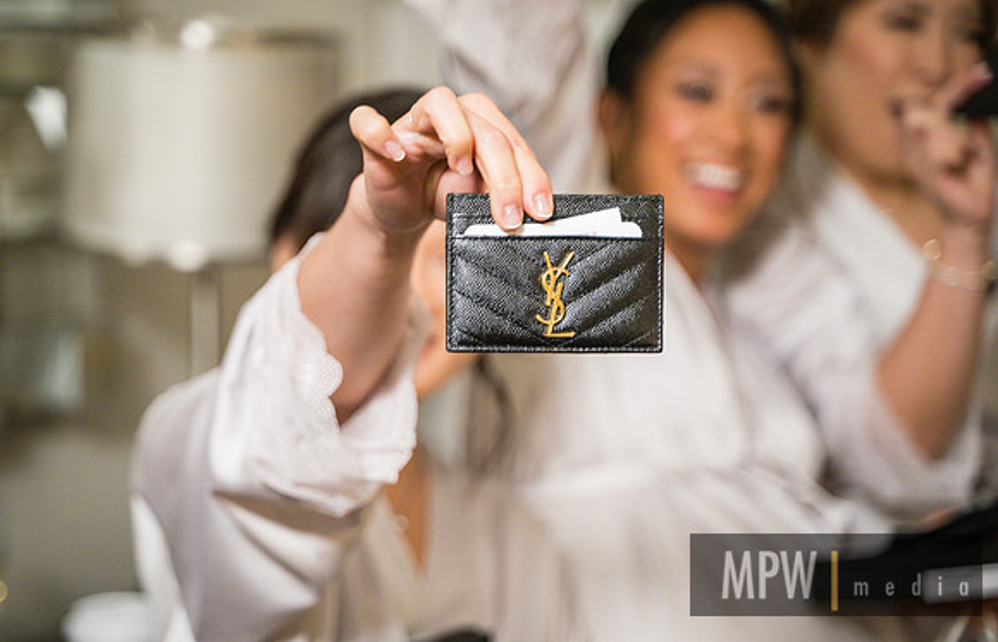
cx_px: 449
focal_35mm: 83
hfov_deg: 24.6
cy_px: 366
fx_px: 2288
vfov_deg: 16.0
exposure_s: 1/160
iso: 3200
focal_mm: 75
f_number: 2.8
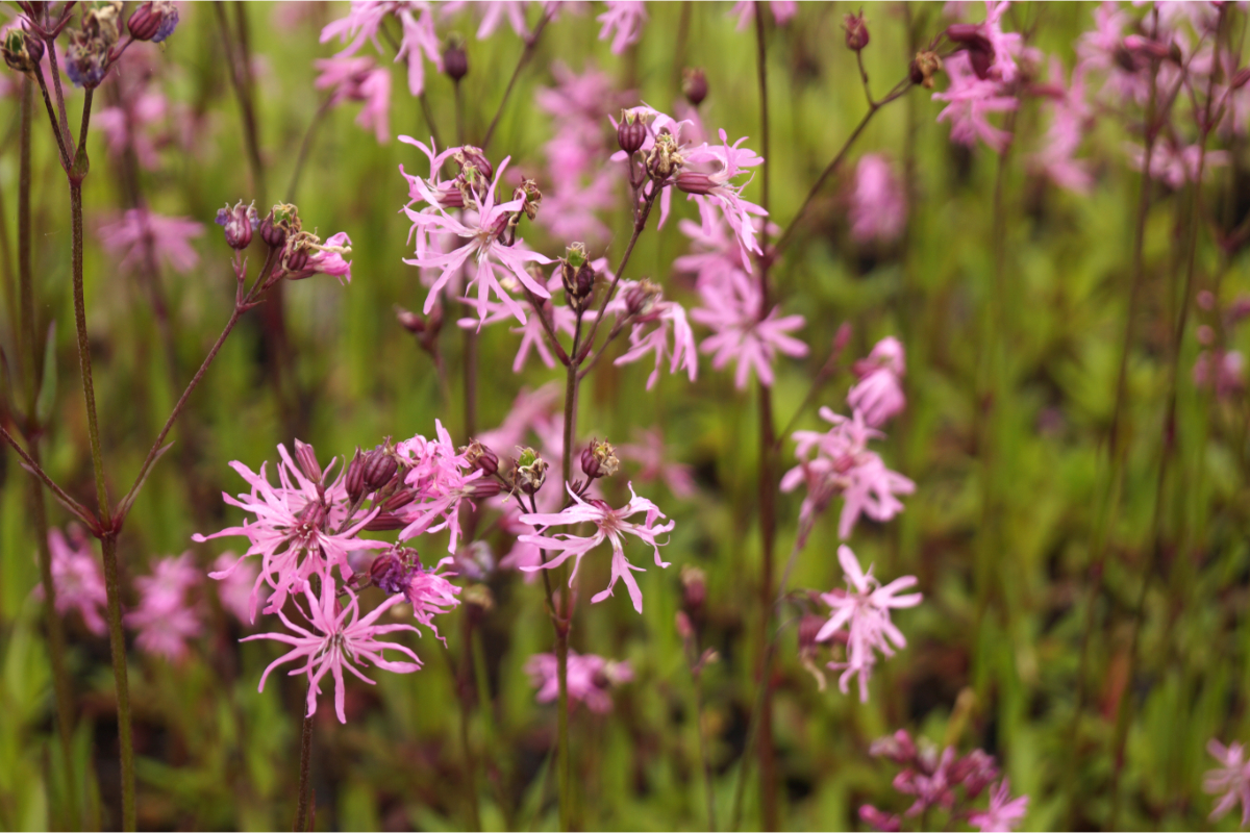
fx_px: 2864
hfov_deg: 24.6
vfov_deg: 16.6
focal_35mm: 82
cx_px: 625
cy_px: 416
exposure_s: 1/100
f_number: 5.6
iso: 200
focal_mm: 55
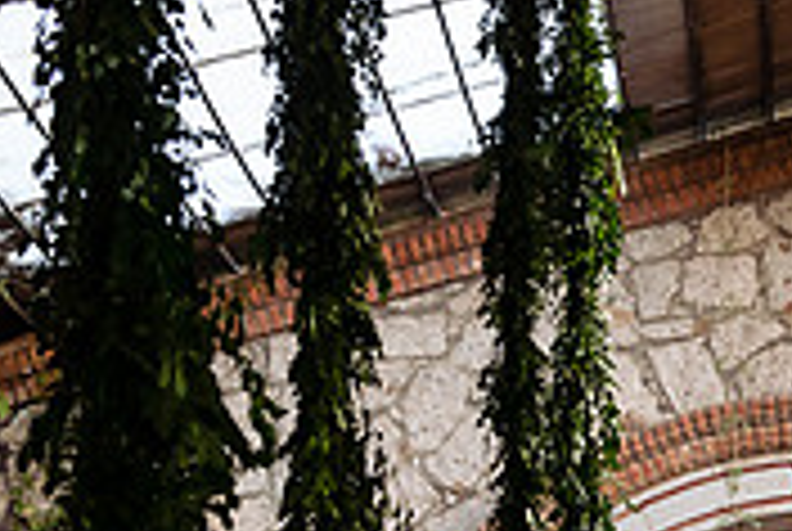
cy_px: 794
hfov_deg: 11.3
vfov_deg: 7.6
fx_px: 3945
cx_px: 852
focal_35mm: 179
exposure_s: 1/100
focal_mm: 48
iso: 1250
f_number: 7.1
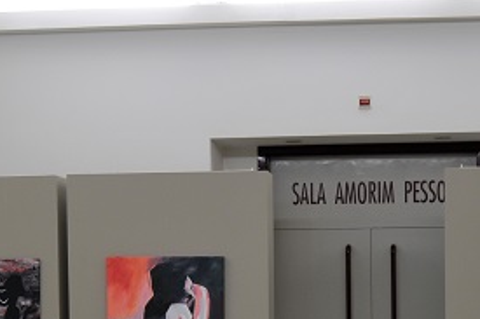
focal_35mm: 100
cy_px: 402
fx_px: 1339
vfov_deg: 13.2
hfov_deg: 20.2
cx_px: 342
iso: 400
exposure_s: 1/80
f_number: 4.5
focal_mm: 23
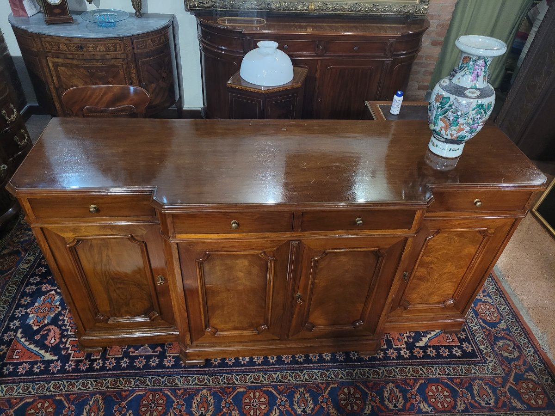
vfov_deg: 53.1
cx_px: 278
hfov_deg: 67.3
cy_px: 208
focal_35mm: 26
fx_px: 417
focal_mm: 5.4
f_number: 1.8
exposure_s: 1/50
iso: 400
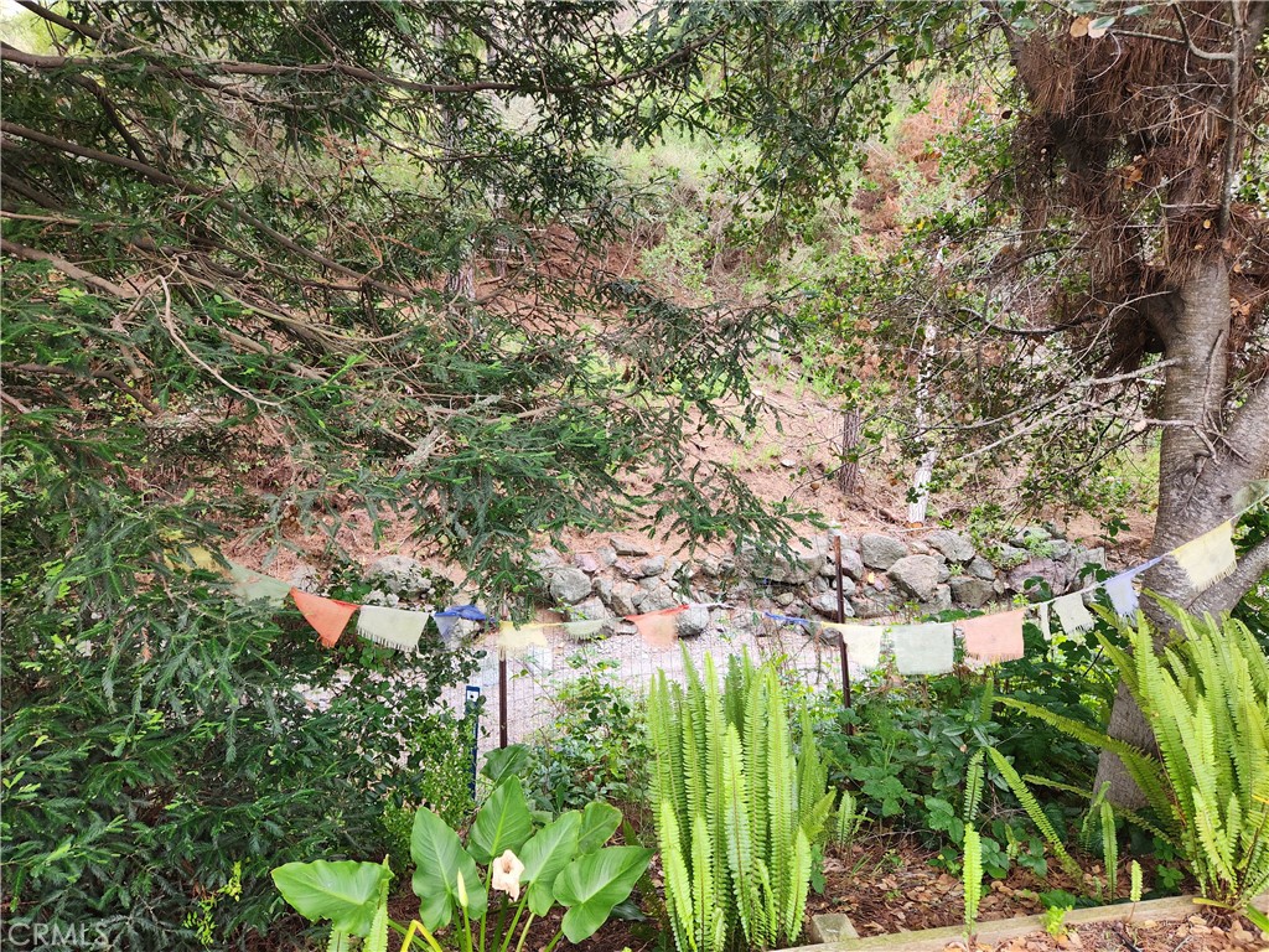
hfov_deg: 73.9
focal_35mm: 23
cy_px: 476
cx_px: 634
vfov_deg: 58.9
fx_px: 843
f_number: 1.8
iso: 200
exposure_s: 1/120
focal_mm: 5.4
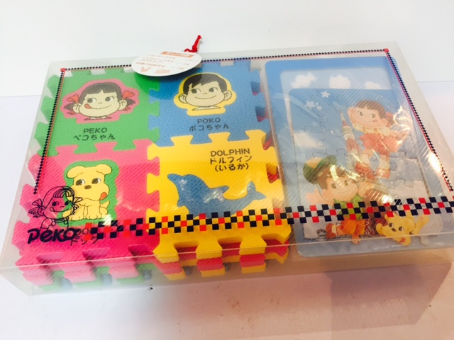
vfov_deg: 48.2
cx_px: 227
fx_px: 380
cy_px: 170
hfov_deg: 61.7
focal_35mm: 29
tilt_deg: -50.7
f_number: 2.2
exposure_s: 1/33
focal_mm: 4.15
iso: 80
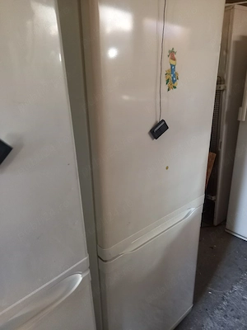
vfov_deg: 69.4
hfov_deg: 54.9
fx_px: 238
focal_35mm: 25
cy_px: 165
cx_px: 124
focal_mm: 4.6
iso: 400
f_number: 2
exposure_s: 1/25.1
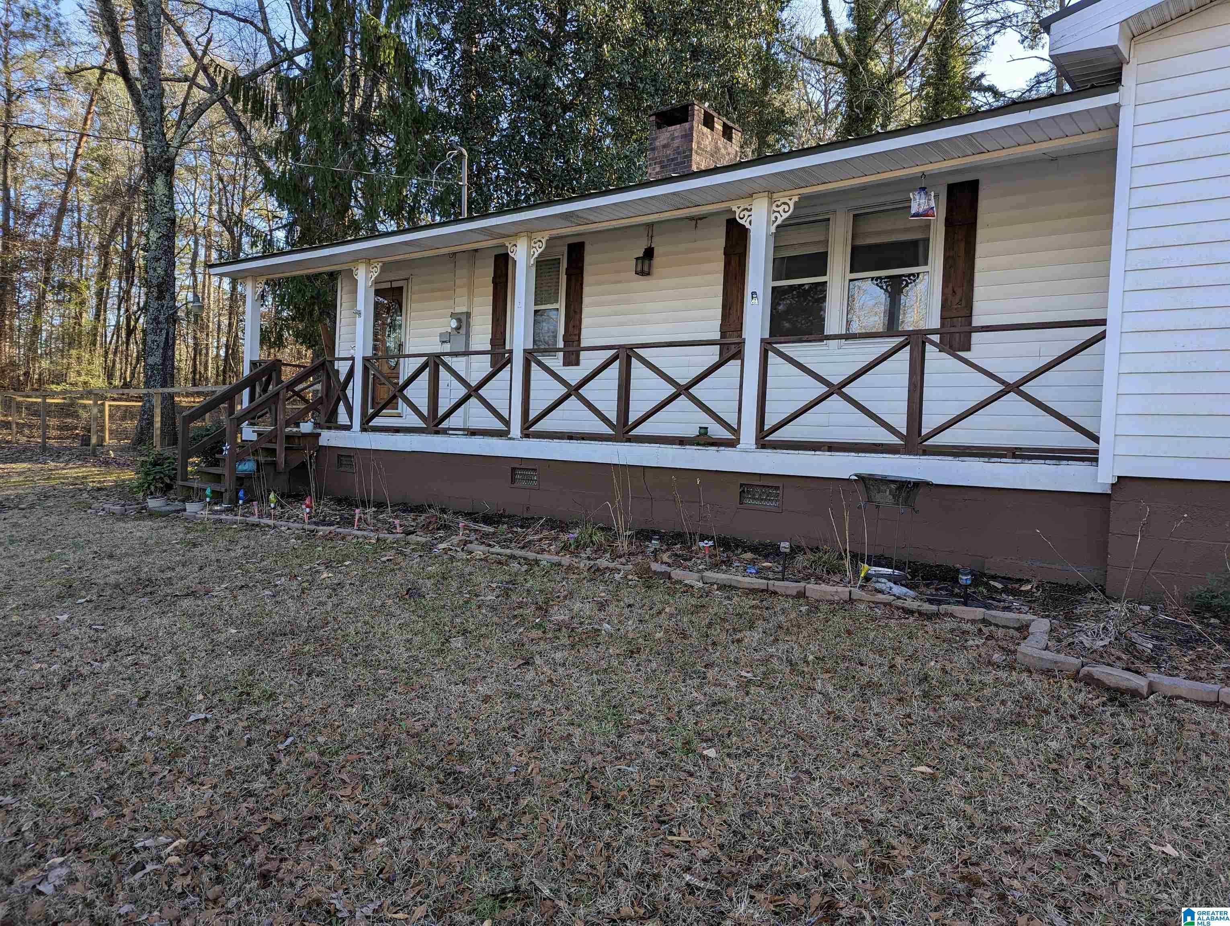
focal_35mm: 24
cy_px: 463
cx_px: 615
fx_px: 854
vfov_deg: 56.9
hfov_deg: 71.5
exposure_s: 1/290
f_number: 1.85
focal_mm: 6.81
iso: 33
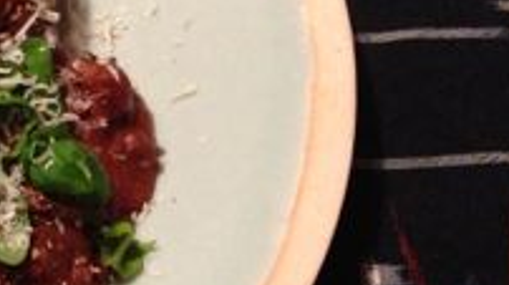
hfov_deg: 18.3
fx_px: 1442
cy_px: 76
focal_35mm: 107
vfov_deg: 11.3
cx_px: -197
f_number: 2.4
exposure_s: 1/15
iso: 400
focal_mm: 4.13
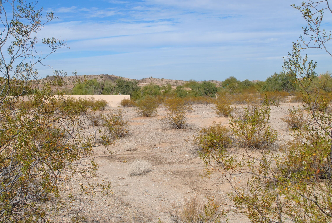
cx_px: 150
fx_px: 425
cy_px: 86
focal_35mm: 46
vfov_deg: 29.3
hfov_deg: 42.6
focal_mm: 24
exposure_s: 1/250
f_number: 10
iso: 110
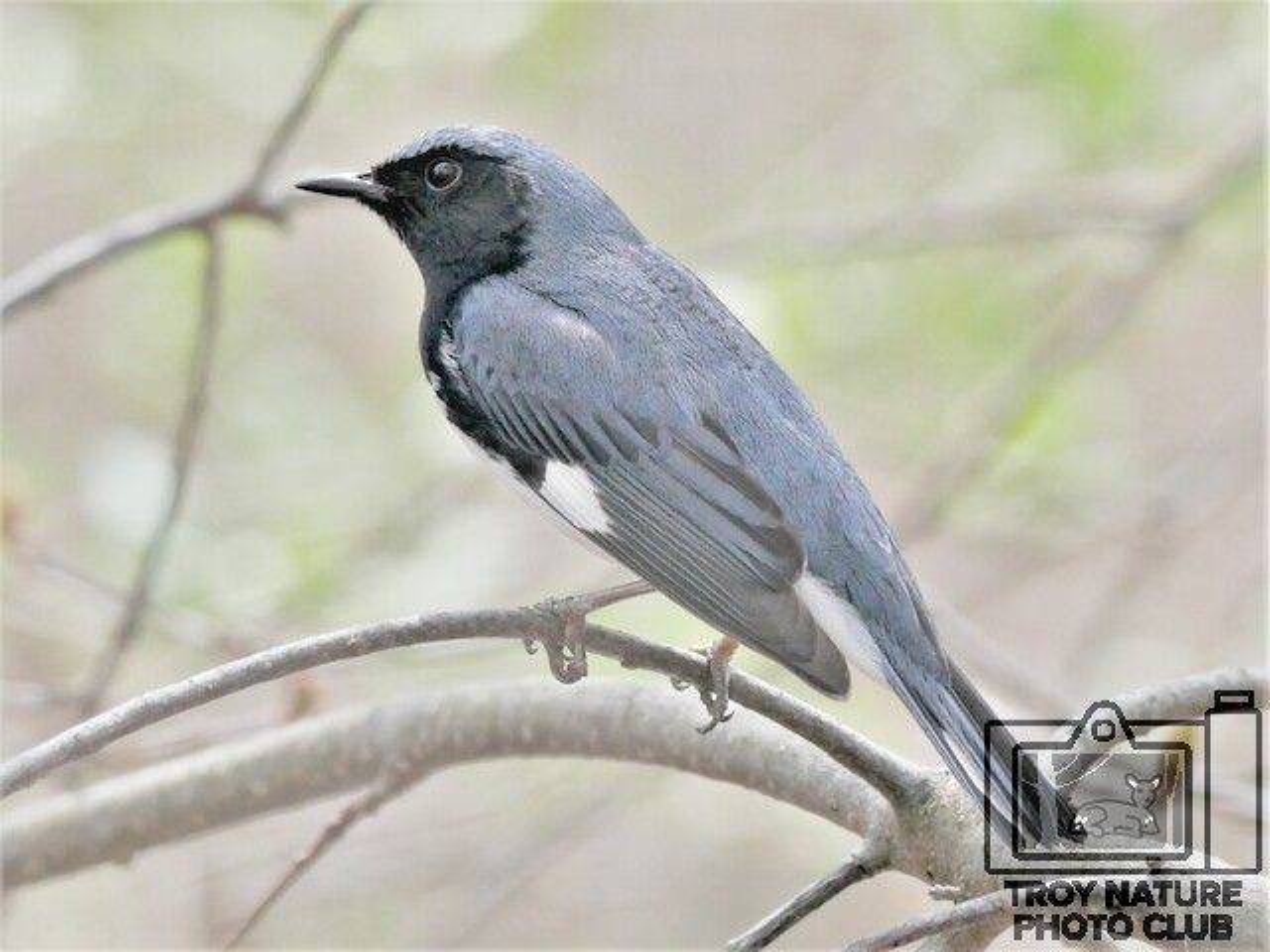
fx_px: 18931
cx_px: 635
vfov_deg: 2.9
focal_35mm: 516
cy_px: 476
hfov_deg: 3.8
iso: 2000
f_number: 8
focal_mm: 258
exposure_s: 1/1000
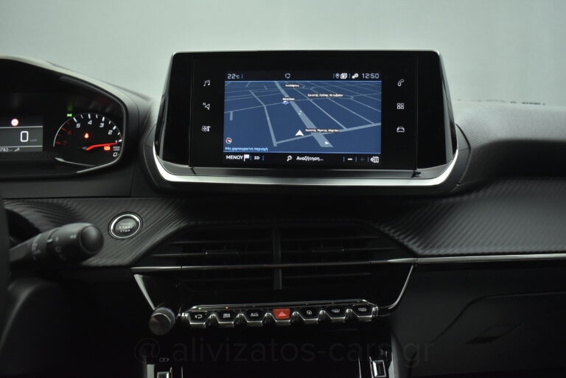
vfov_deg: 48.0
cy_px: 189
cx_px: 283
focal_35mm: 27
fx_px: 425
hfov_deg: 67.4
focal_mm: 18
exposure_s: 1/60
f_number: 3.5
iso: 1600
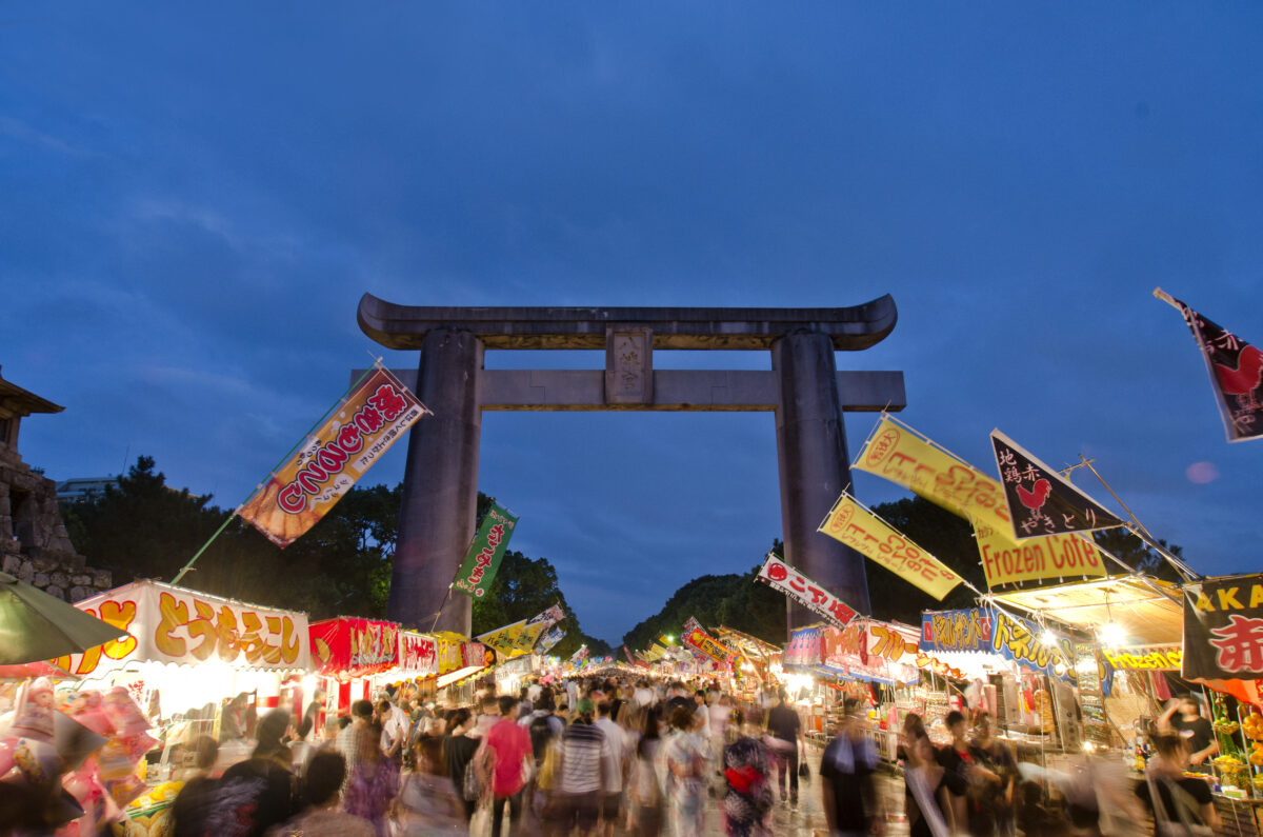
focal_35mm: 21
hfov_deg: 81.3
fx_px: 735
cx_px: 632
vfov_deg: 59.3
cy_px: 418
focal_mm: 14
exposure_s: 1
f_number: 9
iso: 200
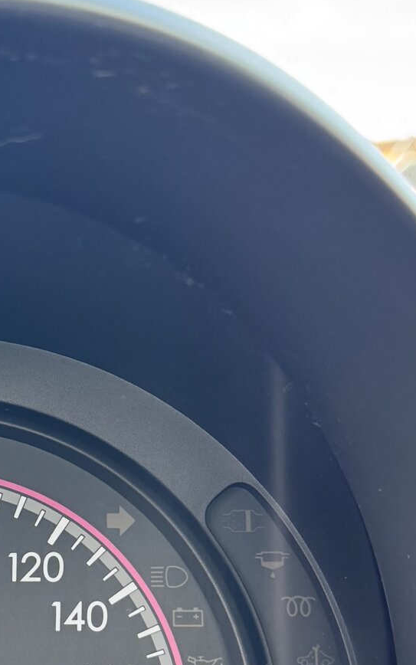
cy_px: 460
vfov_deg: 27.3
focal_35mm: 75
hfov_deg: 16.9
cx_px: -33
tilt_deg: -5.1
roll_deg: -0.5
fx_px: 1360
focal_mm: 6.76
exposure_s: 1/121
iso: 200
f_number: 1.78
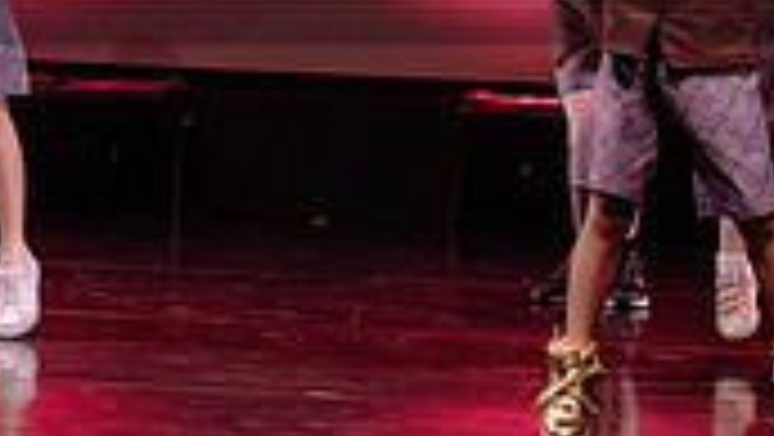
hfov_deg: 5.9
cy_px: -297
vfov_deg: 3.4
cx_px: -266
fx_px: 7393
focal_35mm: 360
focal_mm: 92
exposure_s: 1/320
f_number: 2.8
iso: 1600
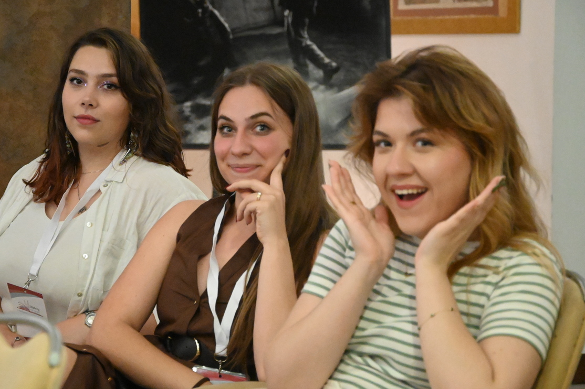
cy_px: 222
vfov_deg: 9.7
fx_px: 2284
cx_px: 239
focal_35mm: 141
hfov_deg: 14.6
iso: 12800
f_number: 5.3
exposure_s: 1/60
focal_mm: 75
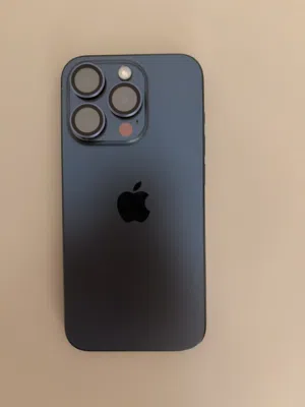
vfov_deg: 67.3
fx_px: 305
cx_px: 152
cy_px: 204
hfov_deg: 53.1
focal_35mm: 26
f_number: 1.6
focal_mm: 5.96
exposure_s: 1/30
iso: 800
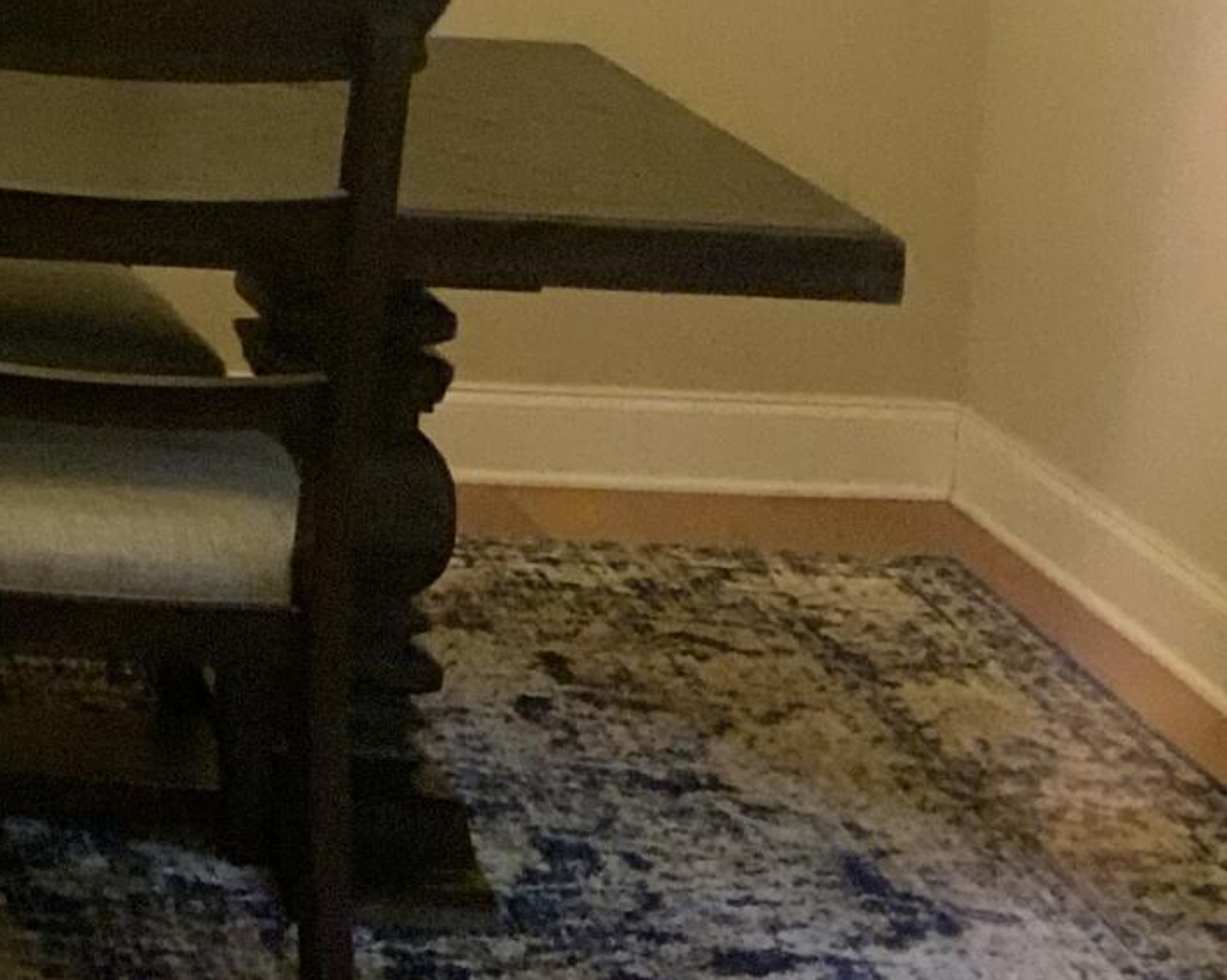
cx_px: -1246
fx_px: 4357
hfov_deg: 13.6
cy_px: -353
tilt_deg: -4.5
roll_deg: -1.8
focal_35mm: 120
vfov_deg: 12.4
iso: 200
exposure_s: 1/60
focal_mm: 3
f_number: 1.8
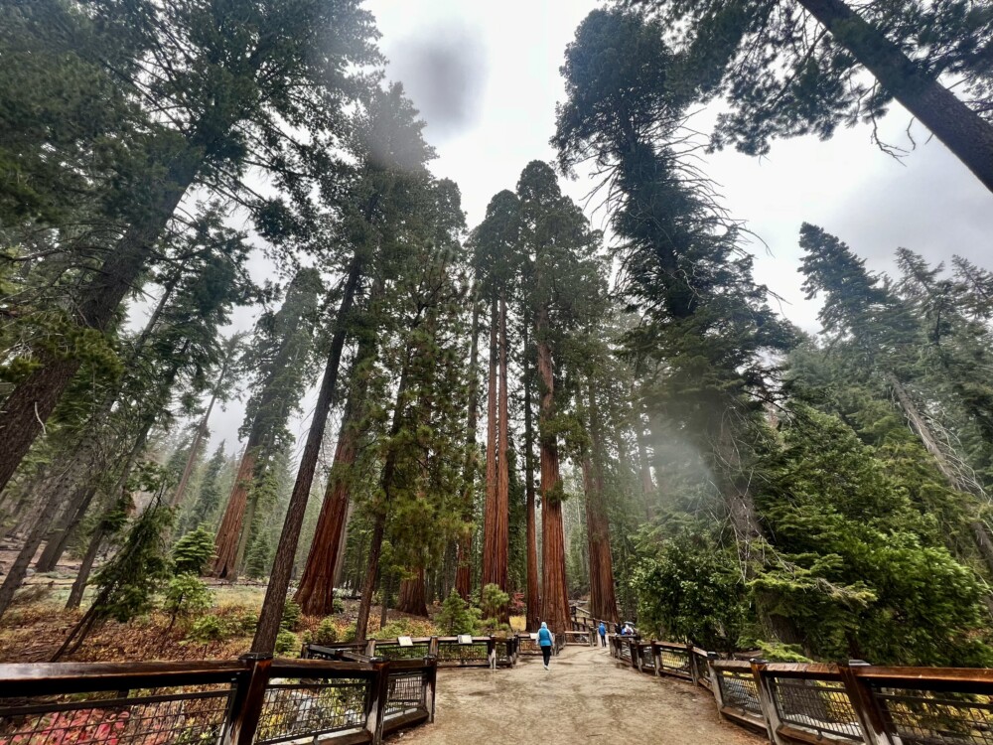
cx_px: 496
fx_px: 373
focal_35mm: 13
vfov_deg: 89.9
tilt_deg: +29.6
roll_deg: +0.6
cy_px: 372
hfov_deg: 106.2
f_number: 1.8
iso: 32
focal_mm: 1.57
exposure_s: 1/99
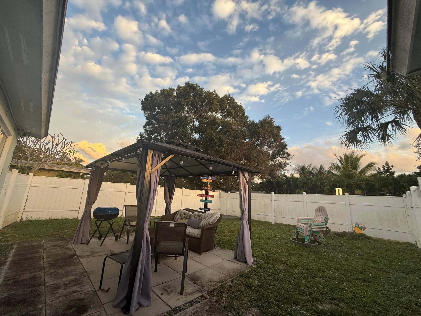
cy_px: 158
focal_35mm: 14
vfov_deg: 85.7
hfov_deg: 102.1
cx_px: 210
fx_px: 170
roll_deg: -3.1
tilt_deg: +13.2
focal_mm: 2.22
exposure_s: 1/138
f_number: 2.2
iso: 50
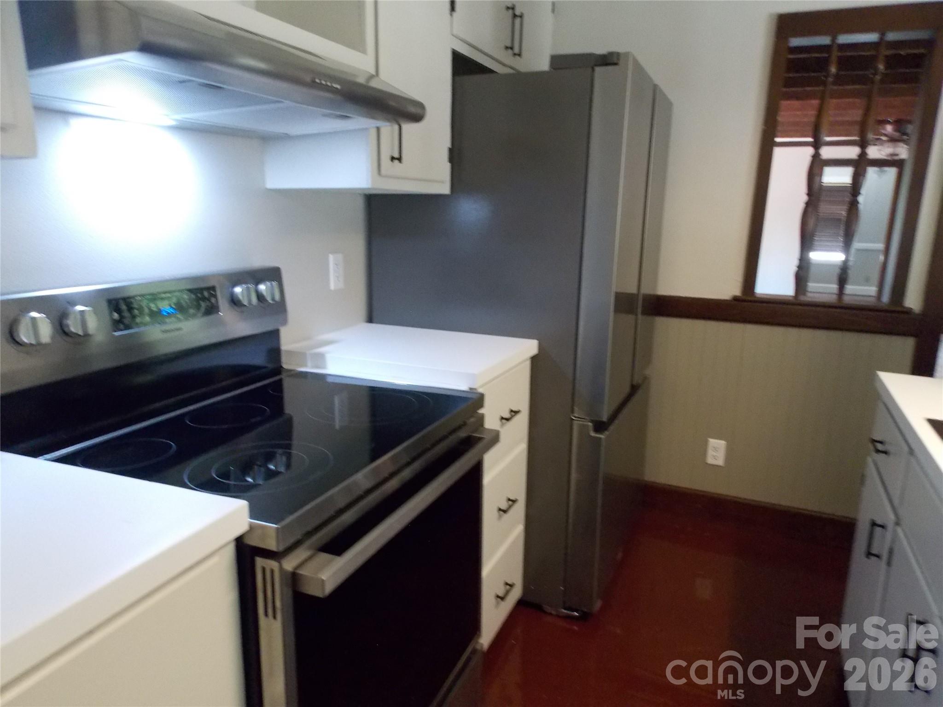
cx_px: 472
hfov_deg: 71.6
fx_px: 654
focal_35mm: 24
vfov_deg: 56.8
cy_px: 354
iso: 400
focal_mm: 4.3
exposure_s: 1/8
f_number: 3.1
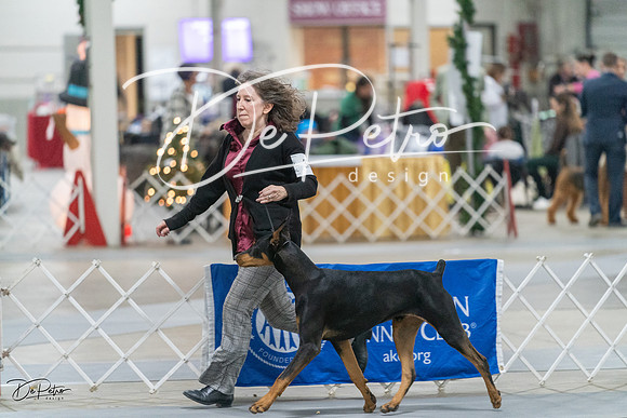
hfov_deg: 10.3
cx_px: 314
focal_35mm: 200
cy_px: 209
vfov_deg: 6.9
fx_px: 3484
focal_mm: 200
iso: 6400
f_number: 2.8
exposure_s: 1/320
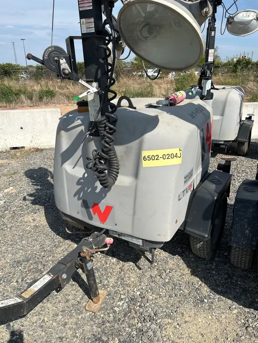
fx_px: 258
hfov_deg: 53.1
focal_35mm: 26
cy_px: 172
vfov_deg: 67.3
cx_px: 129
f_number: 1.5
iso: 50
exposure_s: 1/5319
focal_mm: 5.7
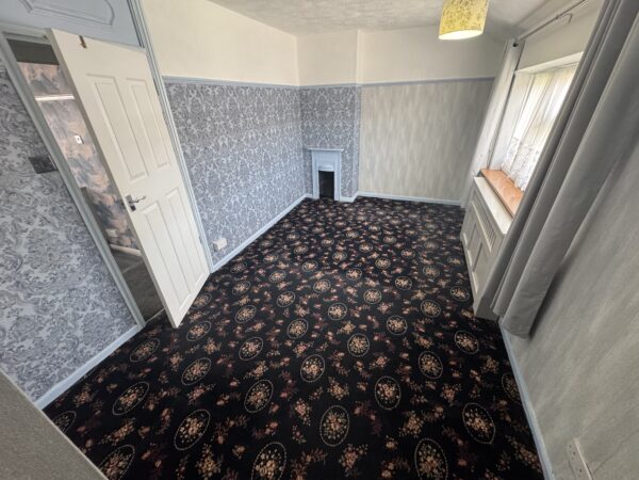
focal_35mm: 14
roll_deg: +1.9
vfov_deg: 85.7
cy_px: 240
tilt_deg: -28.2
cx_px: 320
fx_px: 258
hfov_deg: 102.1
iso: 320
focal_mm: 2.22
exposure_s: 1/60
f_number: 2.2
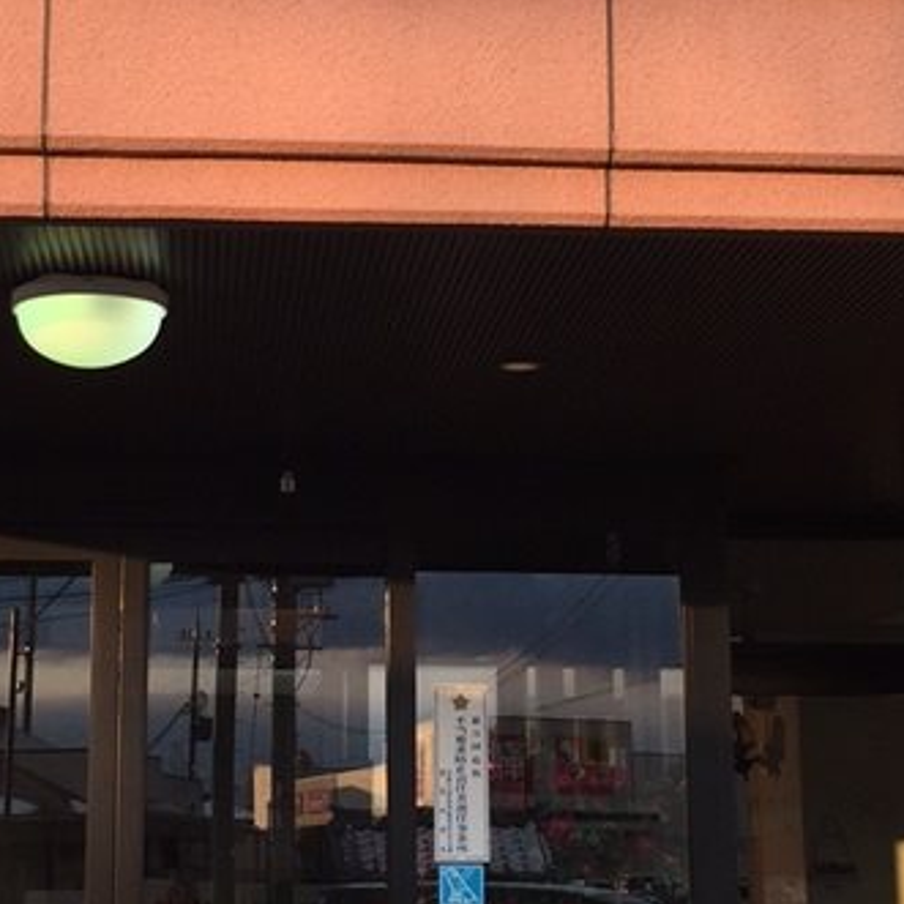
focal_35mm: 62
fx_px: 1832
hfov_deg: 27.6
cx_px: 344
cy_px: 333
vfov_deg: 27.6
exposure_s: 1/455
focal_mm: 4.15
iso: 32
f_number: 2.2
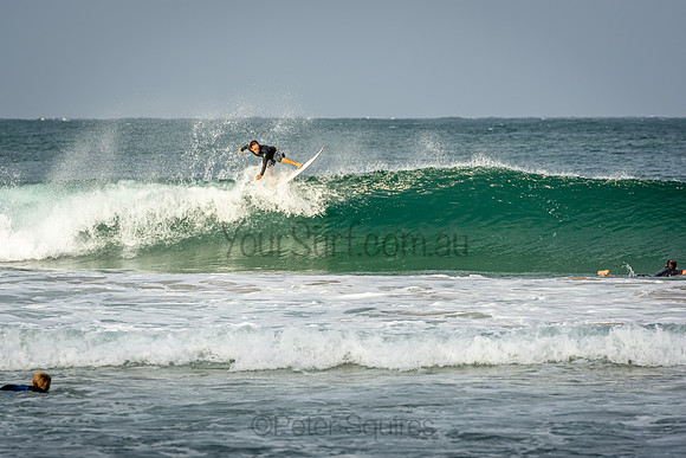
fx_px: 5759
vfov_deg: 4.6
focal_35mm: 302
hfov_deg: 6.8
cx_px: 343
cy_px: 229
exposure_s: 1/1250
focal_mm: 200
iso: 200
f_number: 5.6
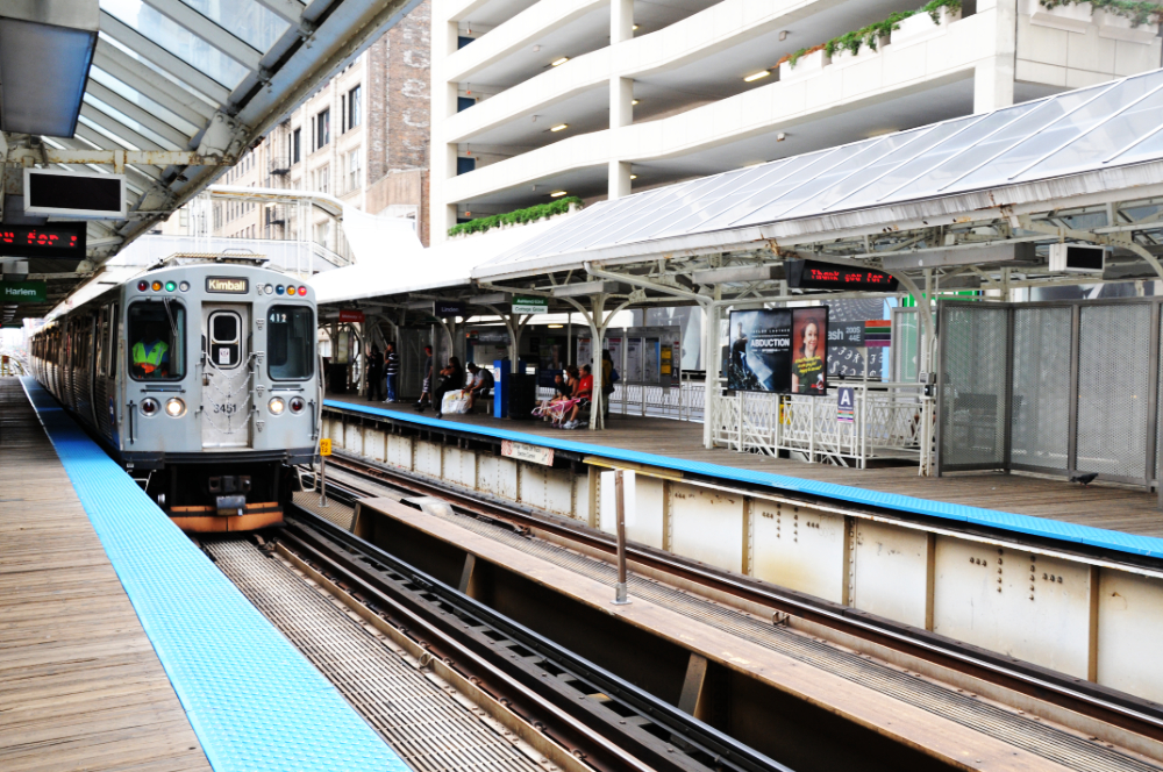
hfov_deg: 53.2
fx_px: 1161
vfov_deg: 36.8
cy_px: 386
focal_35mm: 36
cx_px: 582
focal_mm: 24
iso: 500
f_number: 11
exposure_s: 1/60
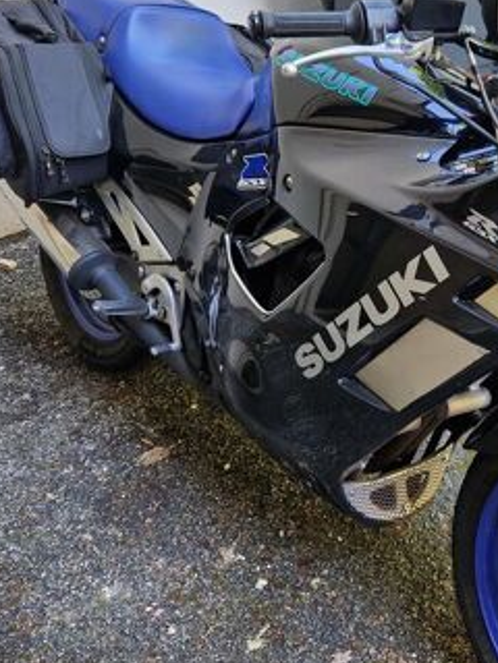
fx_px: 882
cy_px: 271
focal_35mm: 46
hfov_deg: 30.5
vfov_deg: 41.1
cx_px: 417
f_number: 1.8
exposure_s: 1/180
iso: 100
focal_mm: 5.4
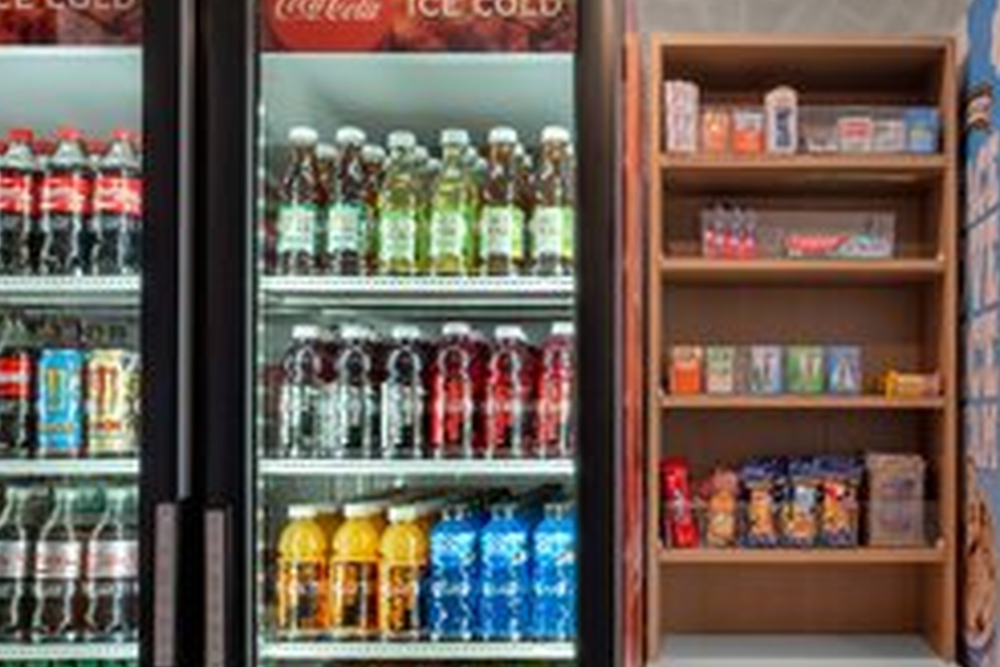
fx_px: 1139
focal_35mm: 41
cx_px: 707
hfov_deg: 46.3
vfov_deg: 32.6
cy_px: 358
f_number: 9
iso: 100
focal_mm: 14
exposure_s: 1/20
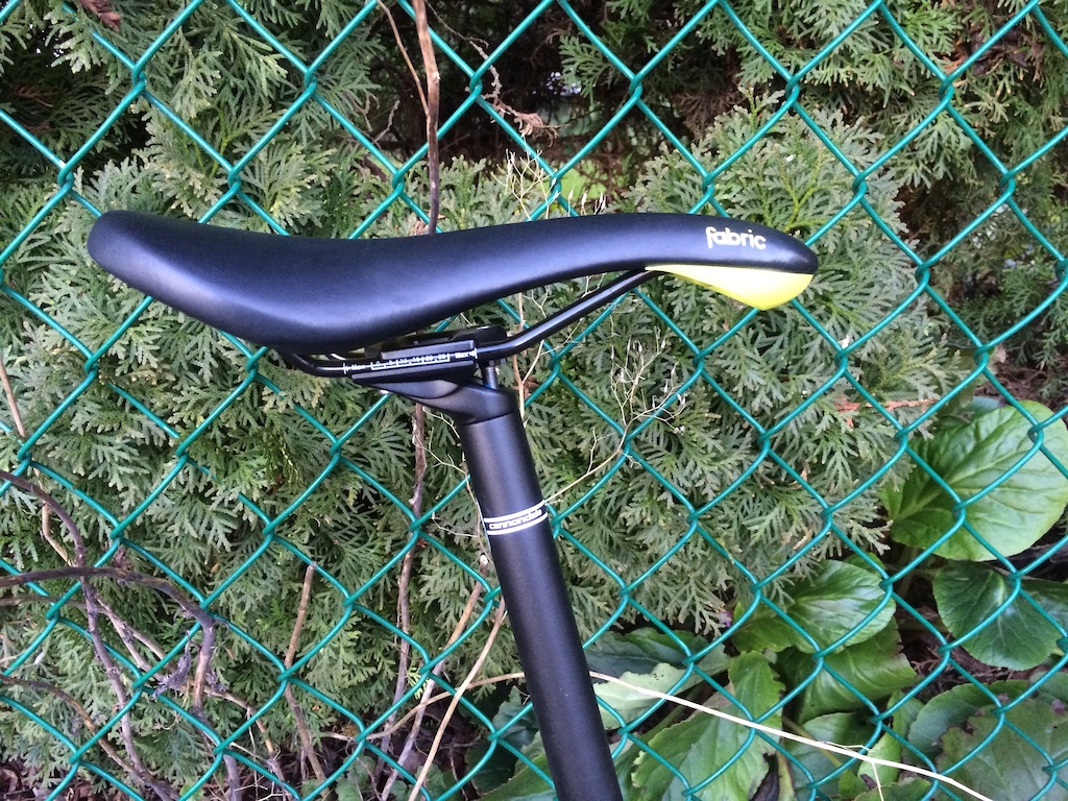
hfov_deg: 61.7
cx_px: 534
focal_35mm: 29
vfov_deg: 48.2
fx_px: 895
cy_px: 400
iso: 200
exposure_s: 1/30
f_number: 2.2
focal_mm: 4.15
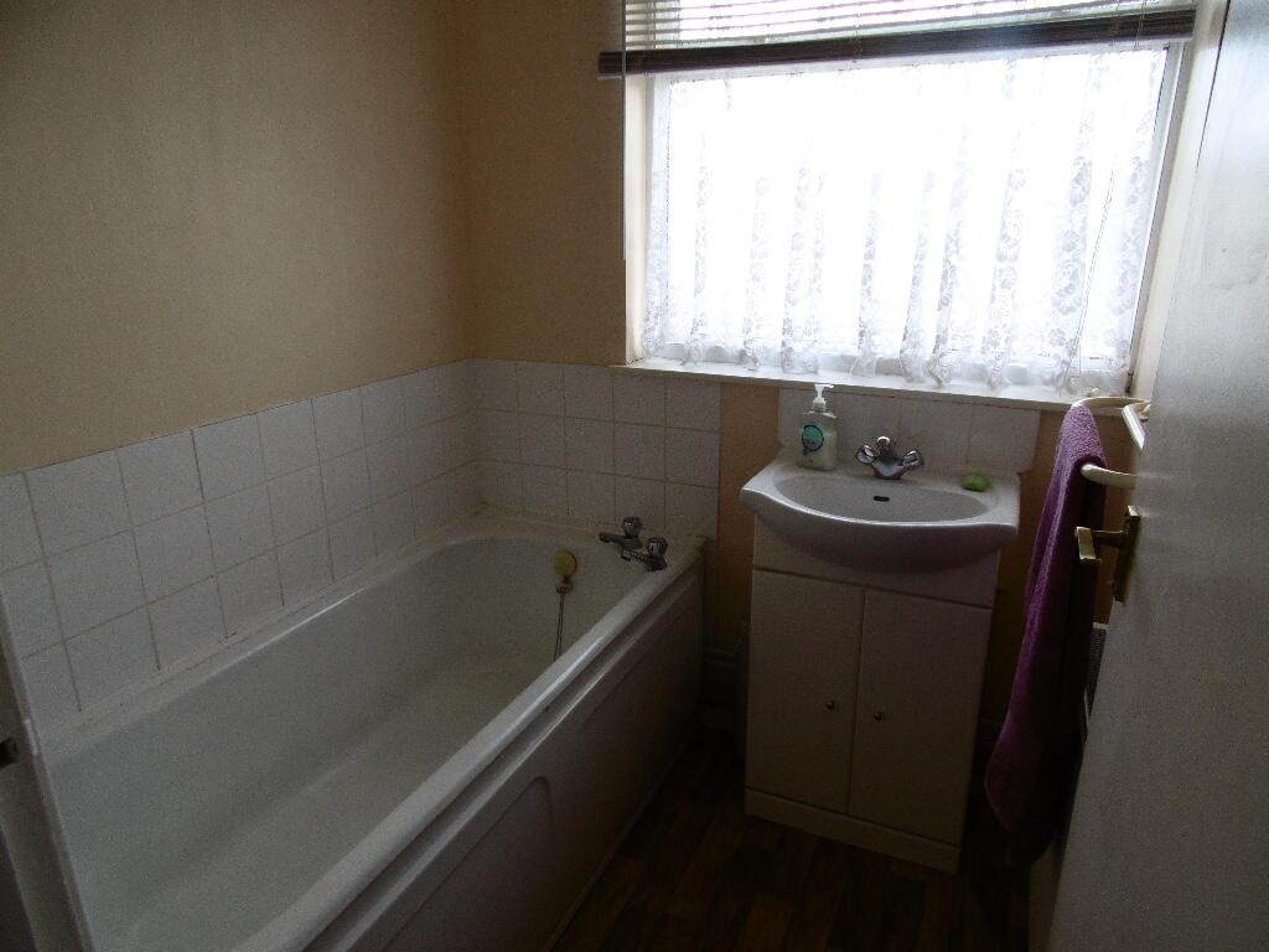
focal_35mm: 22
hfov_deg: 76.4
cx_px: 634
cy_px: 476
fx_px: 807
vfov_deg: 61.1
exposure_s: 1/80
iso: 100
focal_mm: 4
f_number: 3
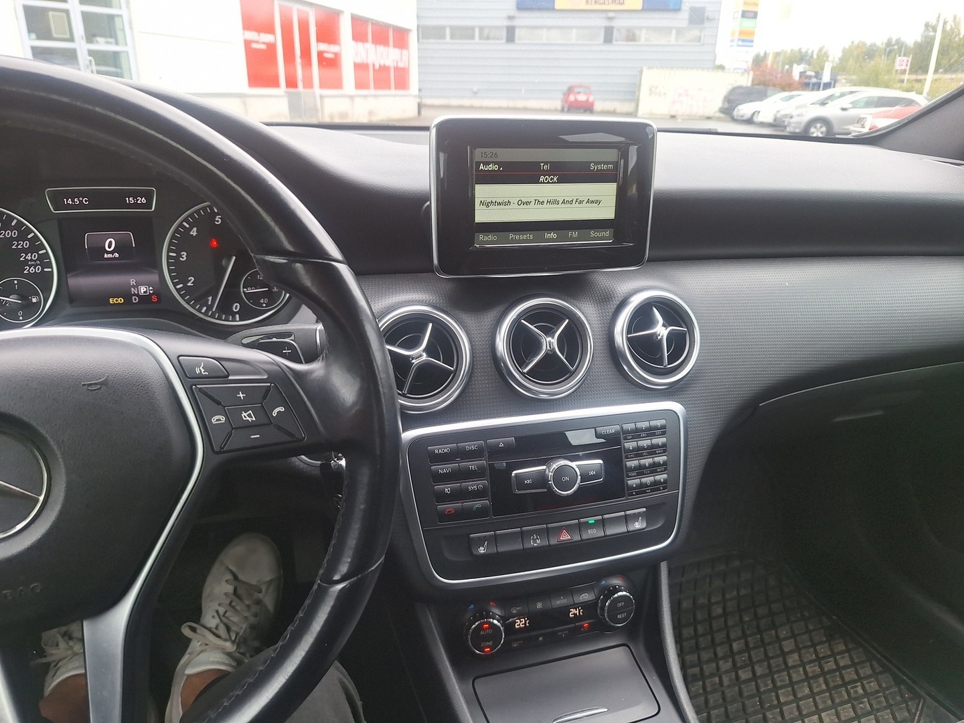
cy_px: 362
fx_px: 641
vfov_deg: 58.9
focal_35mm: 23
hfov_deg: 73.9
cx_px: 482
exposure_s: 1/106
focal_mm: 5.54
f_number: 1.8
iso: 40
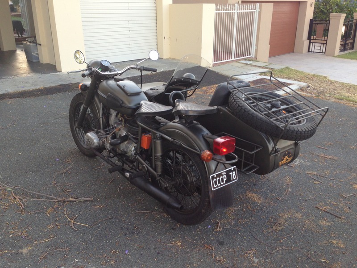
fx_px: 340
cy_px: 134
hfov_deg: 55.4
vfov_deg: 42.9
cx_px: 178
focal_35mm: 33
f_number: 2.4
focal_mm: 4.13
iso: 50
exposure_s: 1/120
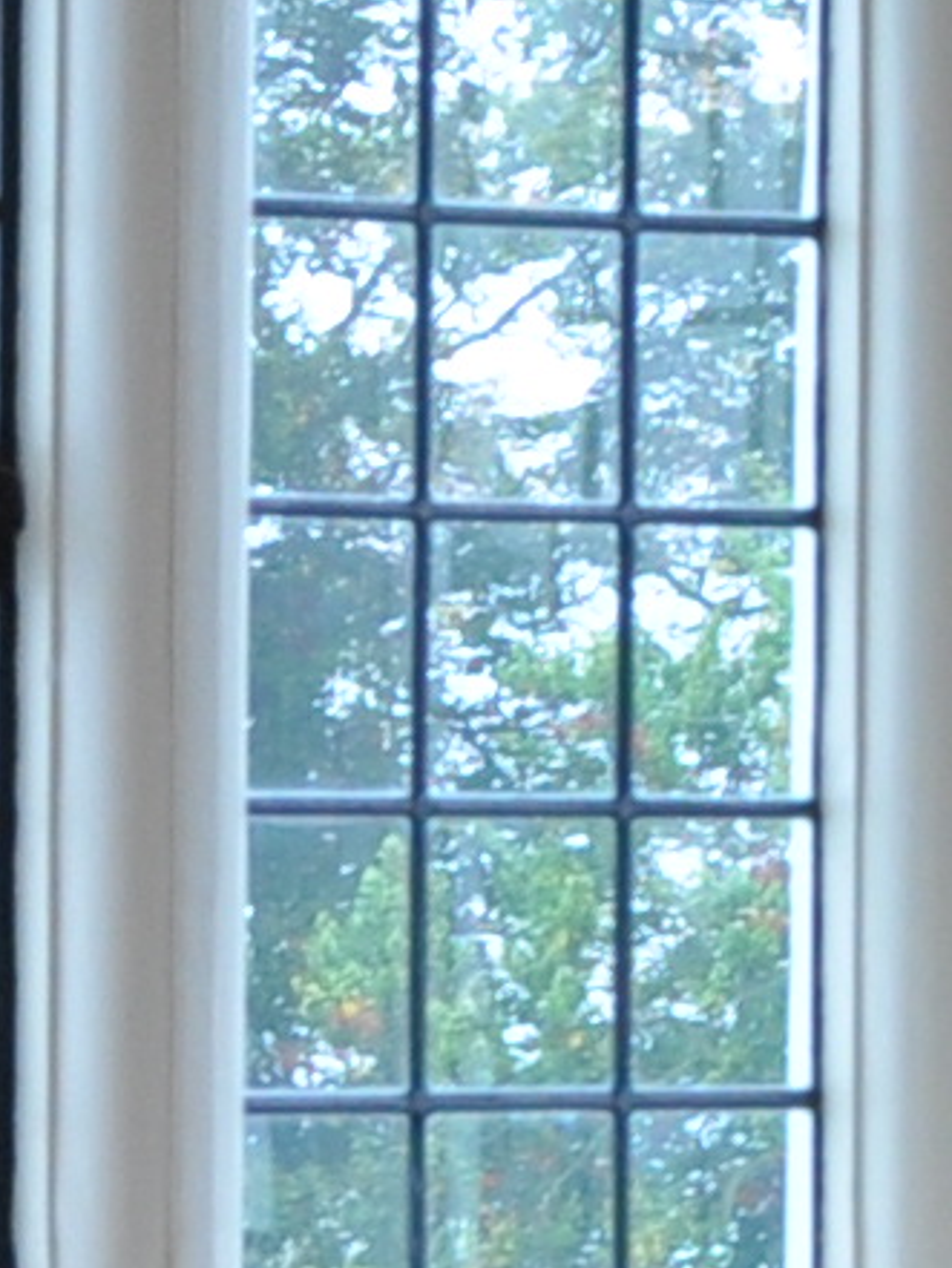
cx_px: 2471
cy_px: 1179
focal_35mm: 336
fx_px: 12315
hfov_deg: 4.3
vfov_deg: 5.9
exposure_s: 1/30
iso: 400
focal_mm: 24
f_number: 5.6
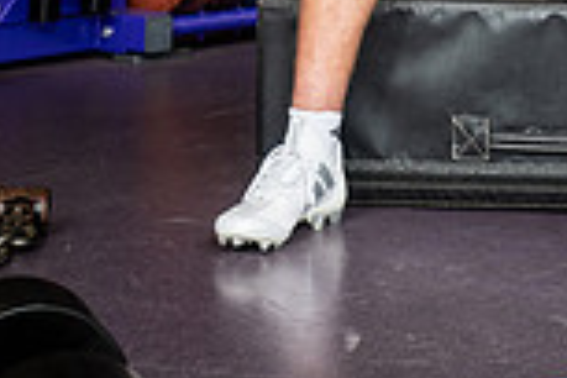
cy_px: -441
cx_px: 463
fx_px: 2221
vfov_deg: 9.0
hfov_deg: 14.5
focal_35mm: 141
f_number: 5.6
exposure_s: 1/250
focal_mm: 48
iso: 500
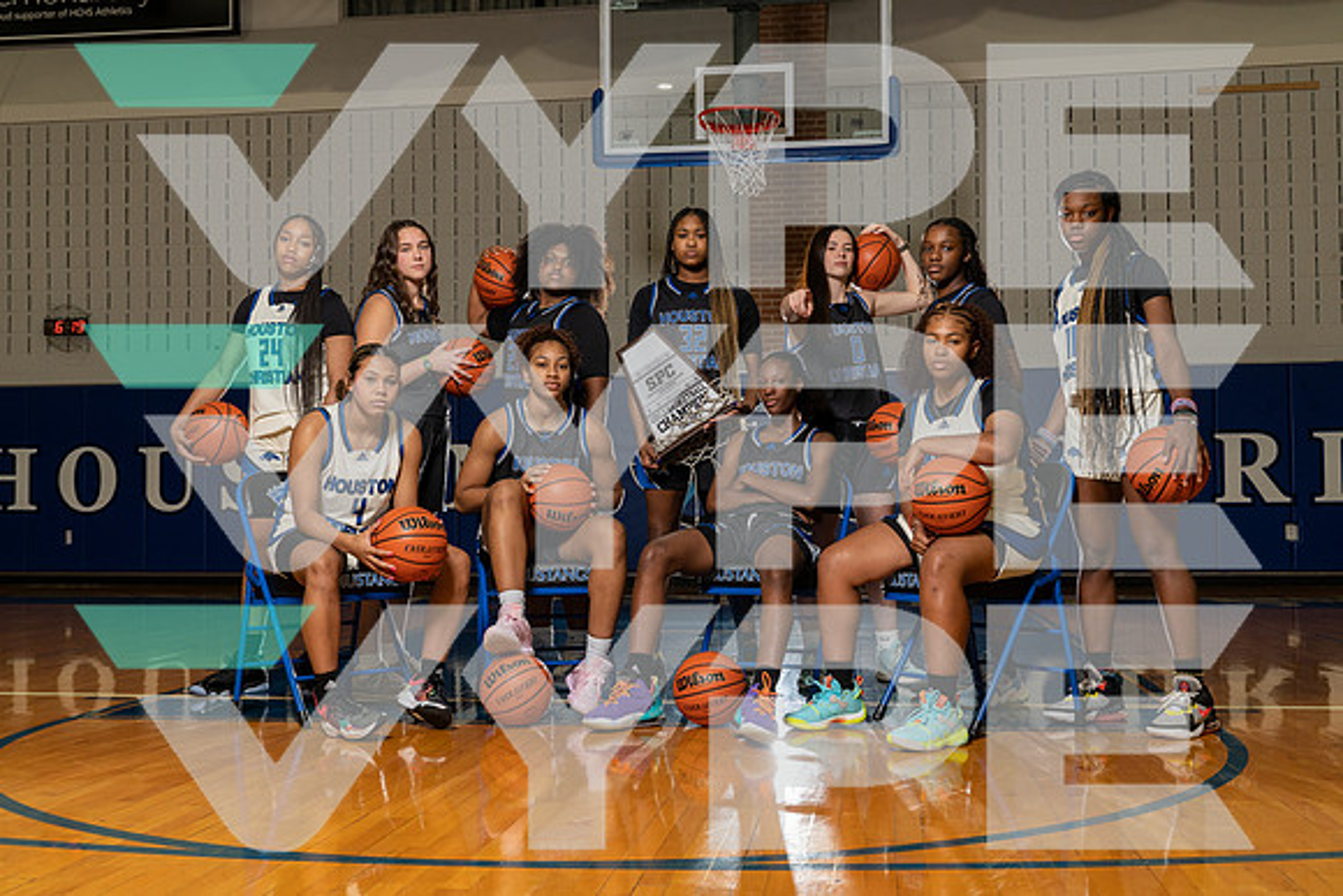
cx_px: 672
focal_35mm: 39
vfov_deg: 34.2
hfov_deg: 49.5
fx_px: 1455
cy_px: 448
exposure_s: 1/250
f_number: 8
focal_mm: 39
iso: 640
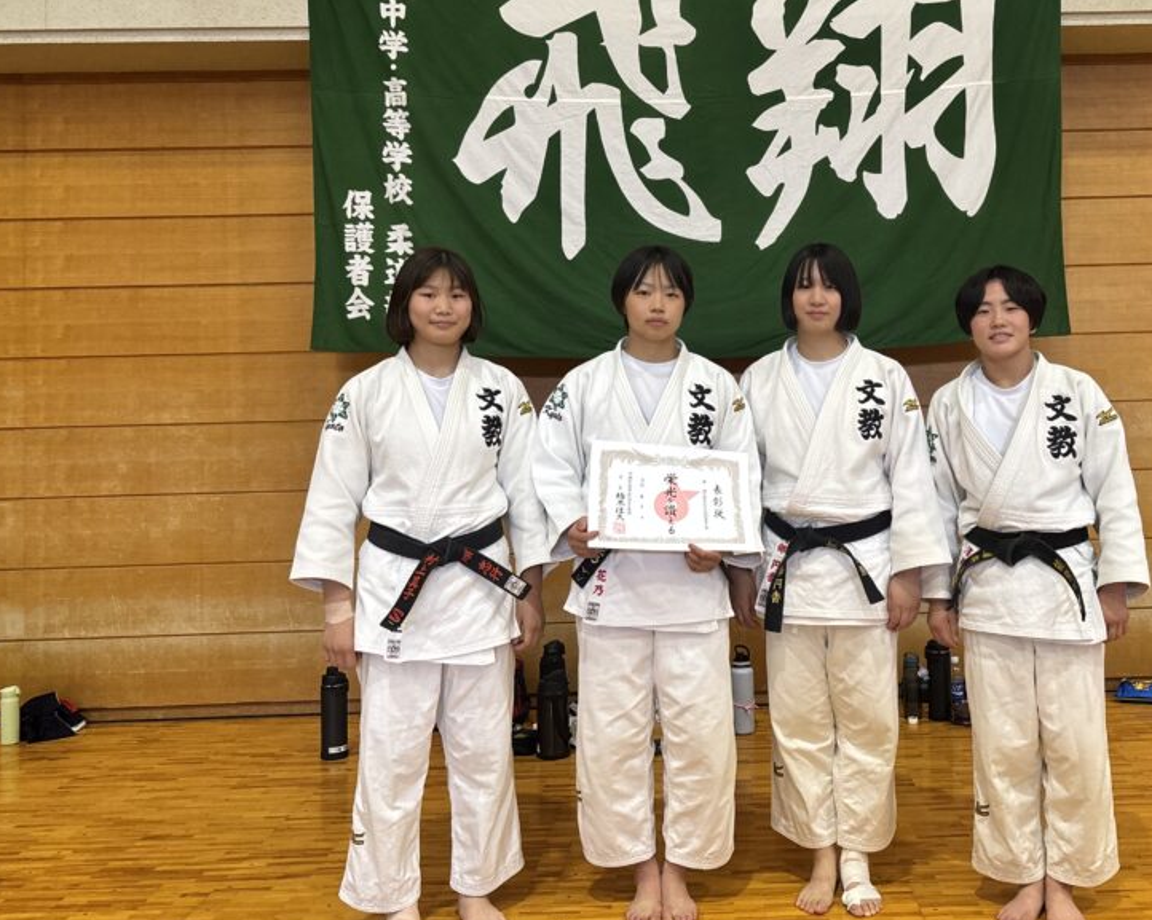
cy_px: 352
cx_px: 747
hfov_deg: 49.6
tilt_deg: +1.7
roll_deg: +1.1
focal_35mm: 36
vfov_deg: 40.9
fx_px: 1227
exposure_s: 1/60
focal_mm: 5.96
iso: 200
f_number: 1.6
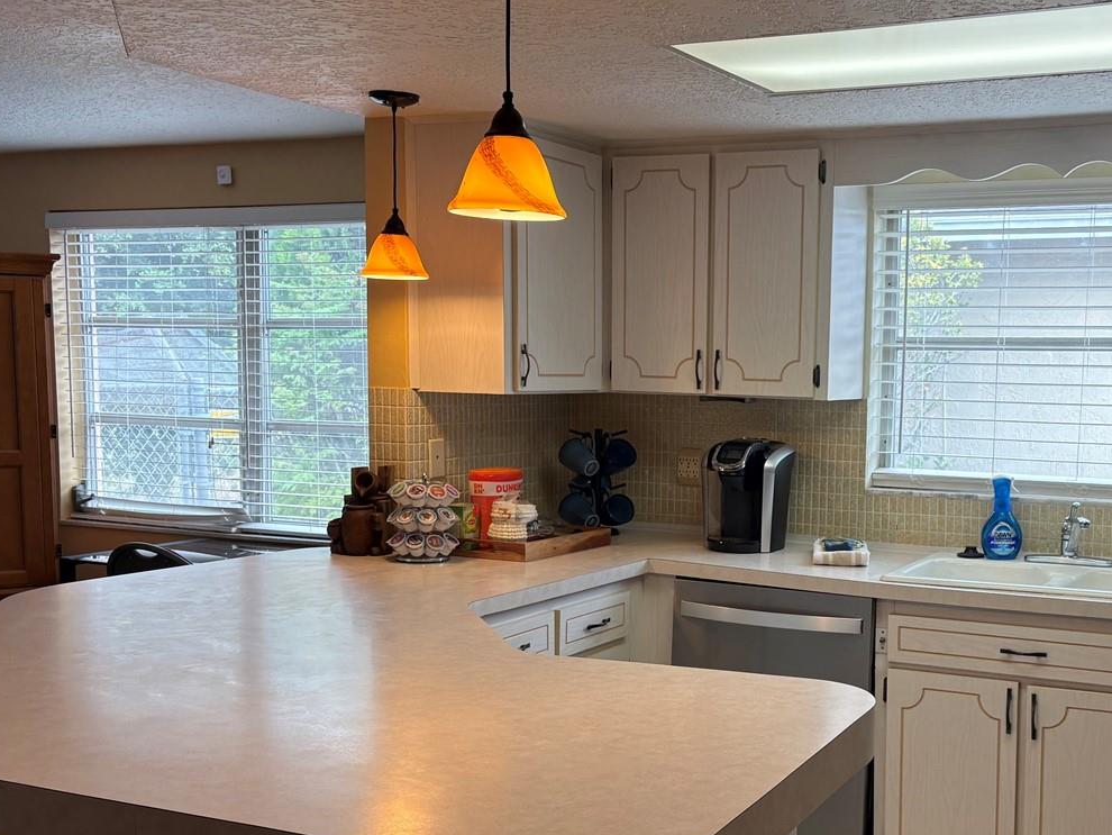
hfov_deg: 43.8
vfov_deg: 34.2
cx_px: 781
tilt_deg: -5.4
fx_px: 1350
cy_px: 511
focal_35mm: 42
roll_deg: -1.2
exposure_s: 1/120
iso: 50
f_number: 1.6
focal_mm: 5.96
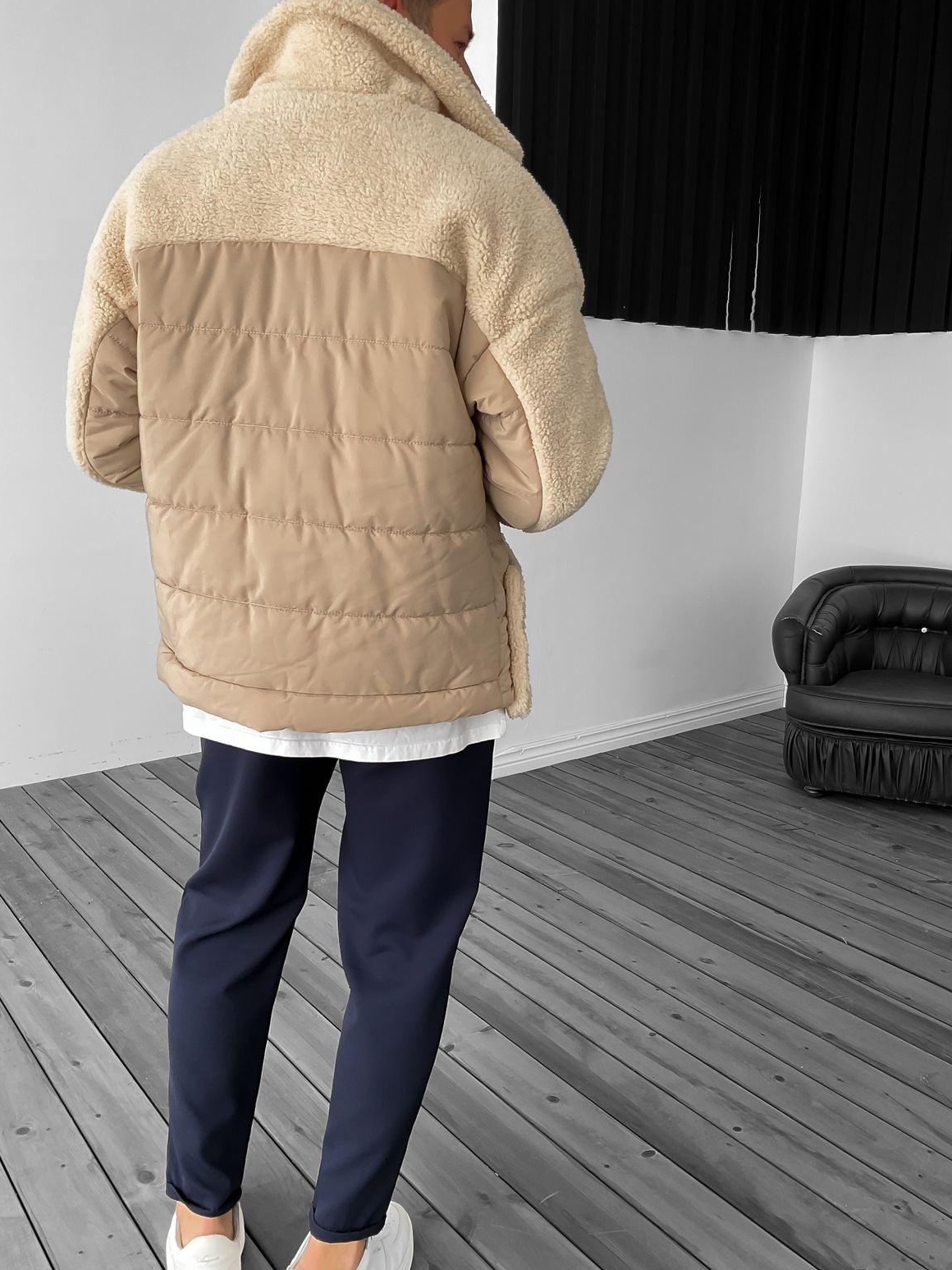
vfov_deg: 60.0
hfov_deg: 46.8
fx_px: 1100
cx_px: 482
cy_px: 641
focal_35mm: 30
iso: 25
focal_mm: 3
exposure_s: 1/120
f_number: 1.8
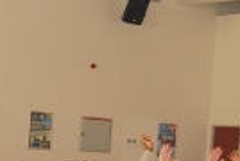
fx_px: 862
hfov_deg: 15.7
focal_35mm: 129
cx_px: 43
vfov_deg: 10.6
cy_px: 169
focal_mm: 18
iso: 400
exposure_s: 1/60
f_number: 4
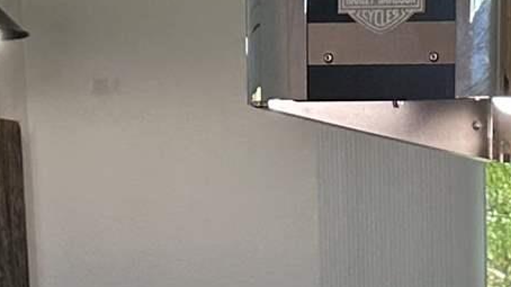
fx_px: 2397
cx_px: 437
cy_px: 708
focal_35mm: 177
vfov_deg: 6.5
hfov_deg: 12.1
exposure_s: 1/161
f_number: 1.78
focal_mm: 6.86
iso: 80
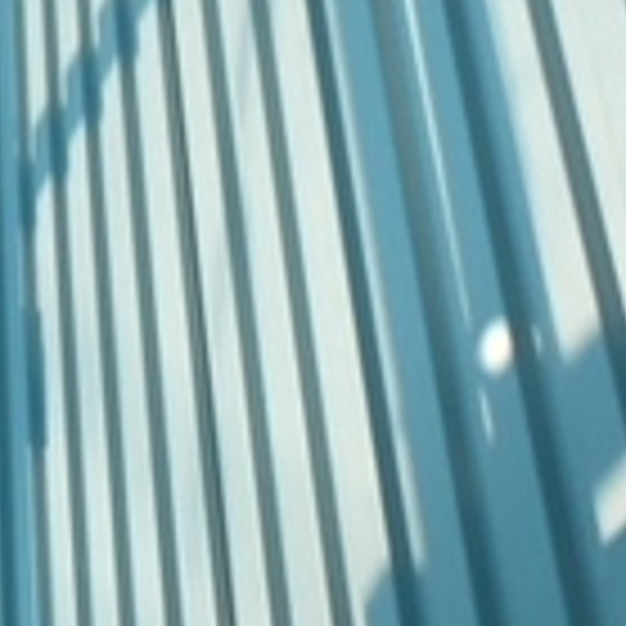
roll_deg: +0.7
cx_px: -77
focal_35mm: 118
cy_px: 315
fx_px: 2414
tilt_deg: +38.2
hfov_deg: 14.4
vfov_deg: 14.8
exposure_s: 1/1236
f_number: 2.2
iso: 32
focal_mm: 4.15
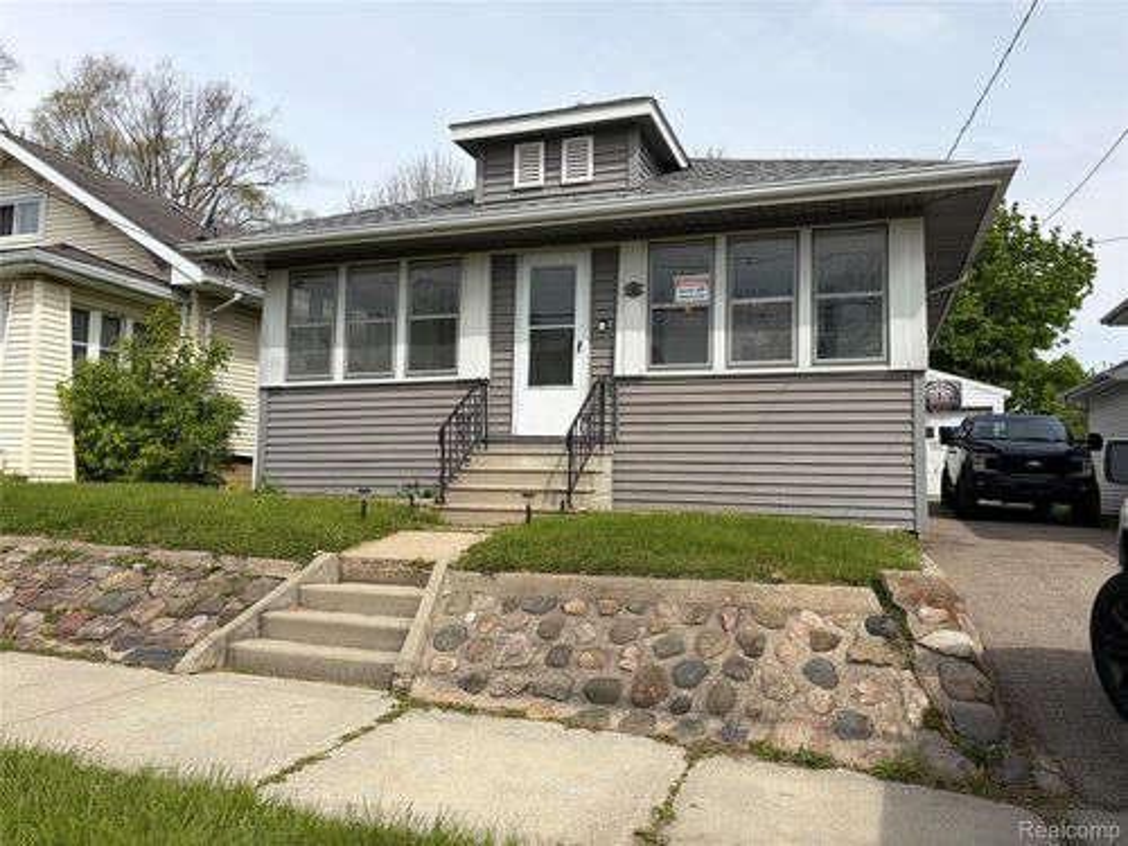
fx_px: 847
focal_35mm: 26
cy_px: 423
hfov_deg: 67.3
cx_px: 564
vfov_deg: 53.1
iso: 50
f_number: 1.6
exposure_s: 1/4065
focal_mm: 5.96
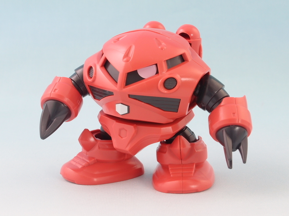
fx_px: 543
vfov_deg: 22.6
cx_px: 144
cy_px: 108
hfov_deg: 29.8
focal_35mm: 65
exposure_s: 1/1.3
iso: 100
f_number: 8
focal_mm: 14.05
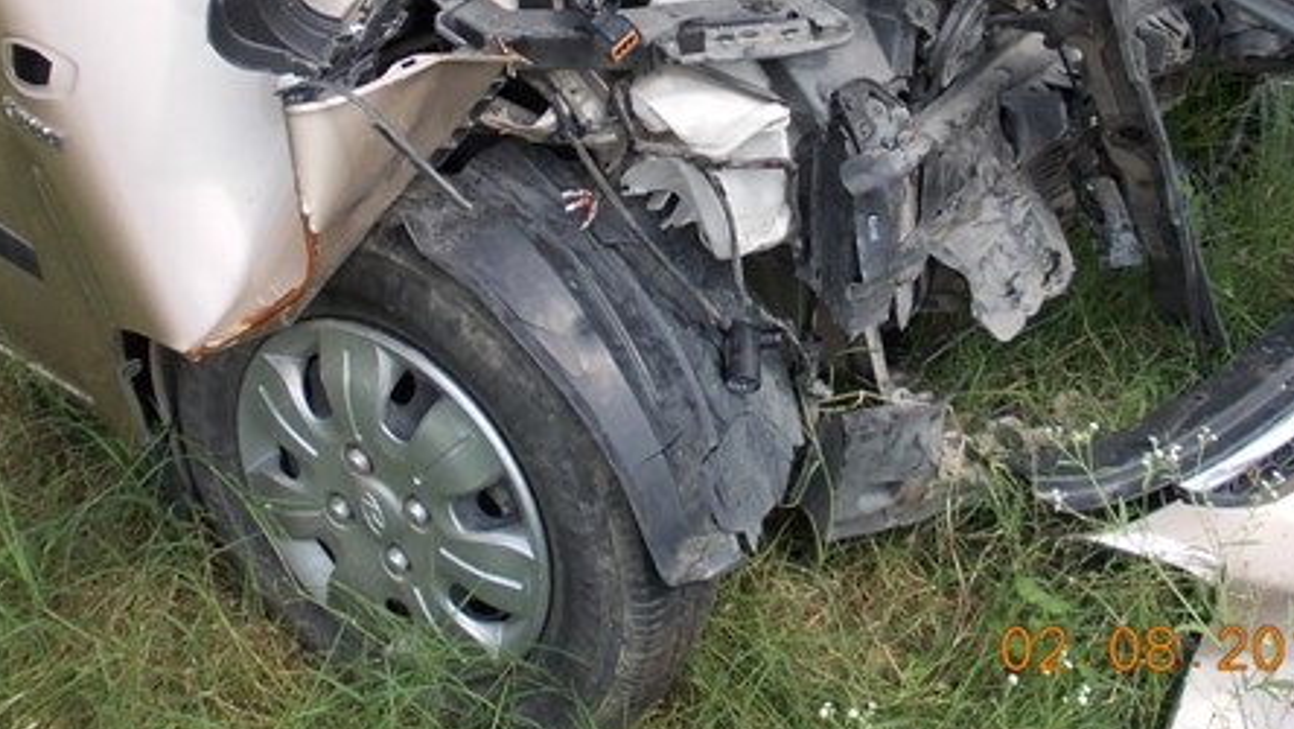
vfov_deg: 26.5
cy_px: 114
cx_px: 734
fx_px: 1510
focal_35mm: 44
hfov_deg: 46.3
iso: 80
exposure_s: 1/160
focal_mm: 4
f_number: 5.4
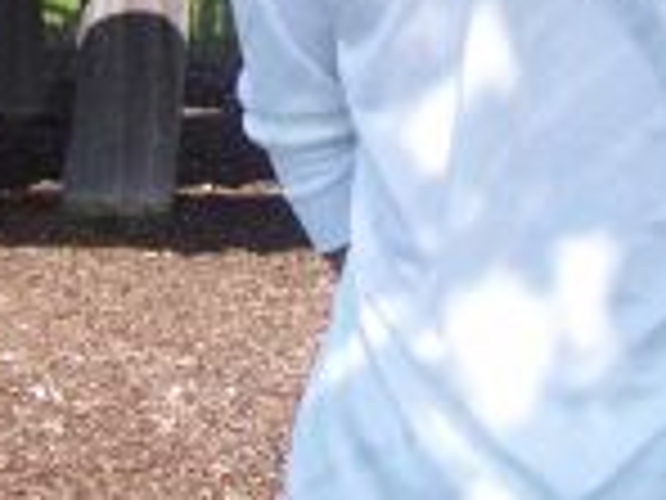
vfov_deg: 9.6
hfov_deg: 13.3
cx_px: 580
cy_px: -392
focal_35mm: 147
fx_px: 2828
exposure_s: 1/221
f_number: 5.1
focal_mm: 5.6
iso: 80
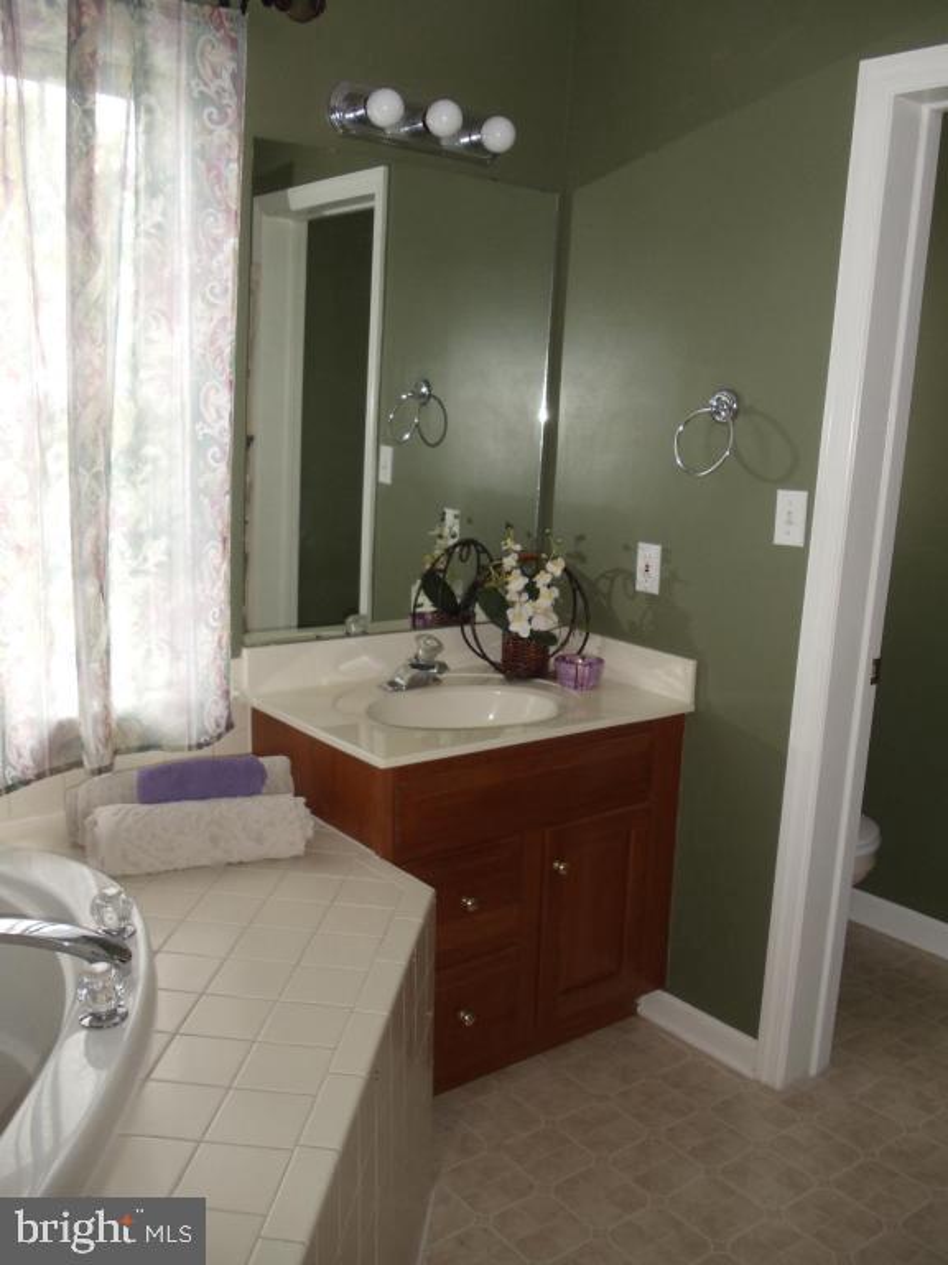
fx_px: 1607
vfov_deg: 42.9
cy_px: 632
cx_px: 474
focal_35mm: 44
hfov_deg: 32.9
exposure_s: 1/30
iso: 100
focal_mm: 6
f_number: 3.5
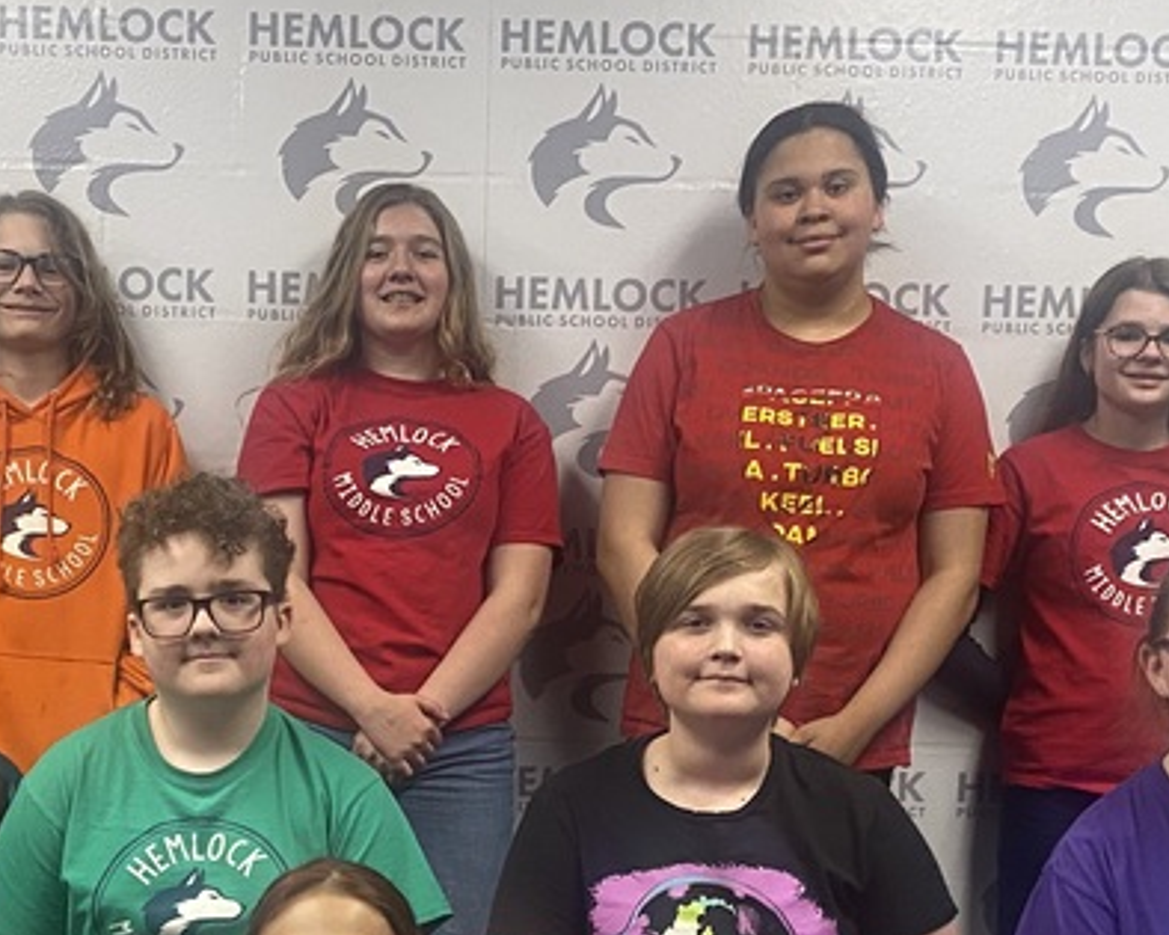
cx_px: 439
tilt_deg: -6.3
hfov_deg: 28.6
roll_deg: -1.0
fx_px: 2283
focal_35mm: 66
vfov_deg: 22.4
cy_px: 908
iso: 200
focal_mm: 4.25
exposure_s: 1/60
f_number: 1.8
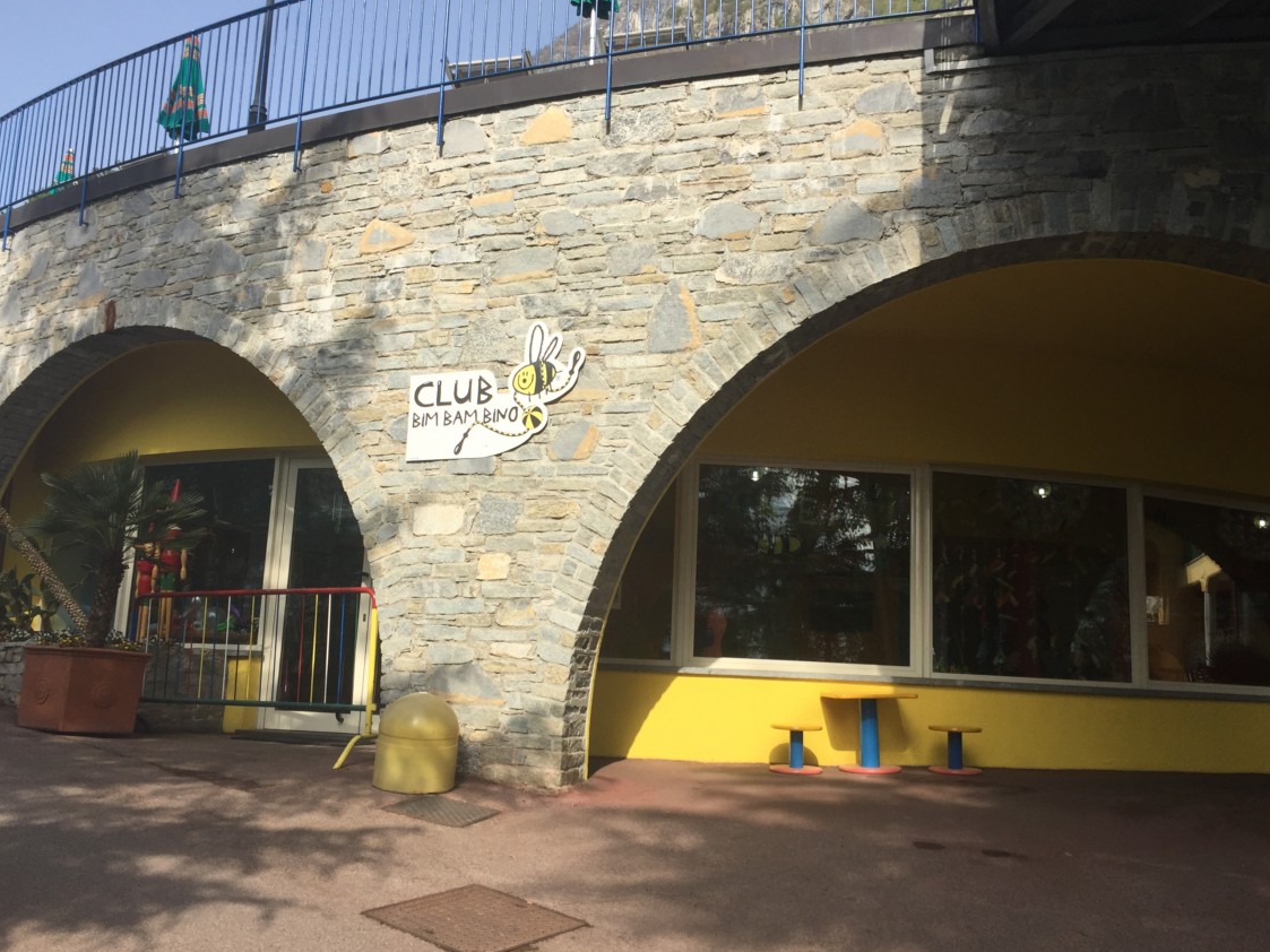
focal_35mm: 31
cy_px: 496
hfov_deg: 58.4
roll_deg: -3.7
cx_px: 627
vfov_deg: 45.4
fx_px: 1137
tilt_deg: +8.1
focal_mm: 4.15
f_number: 2.2
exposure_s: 1/1412
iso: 32
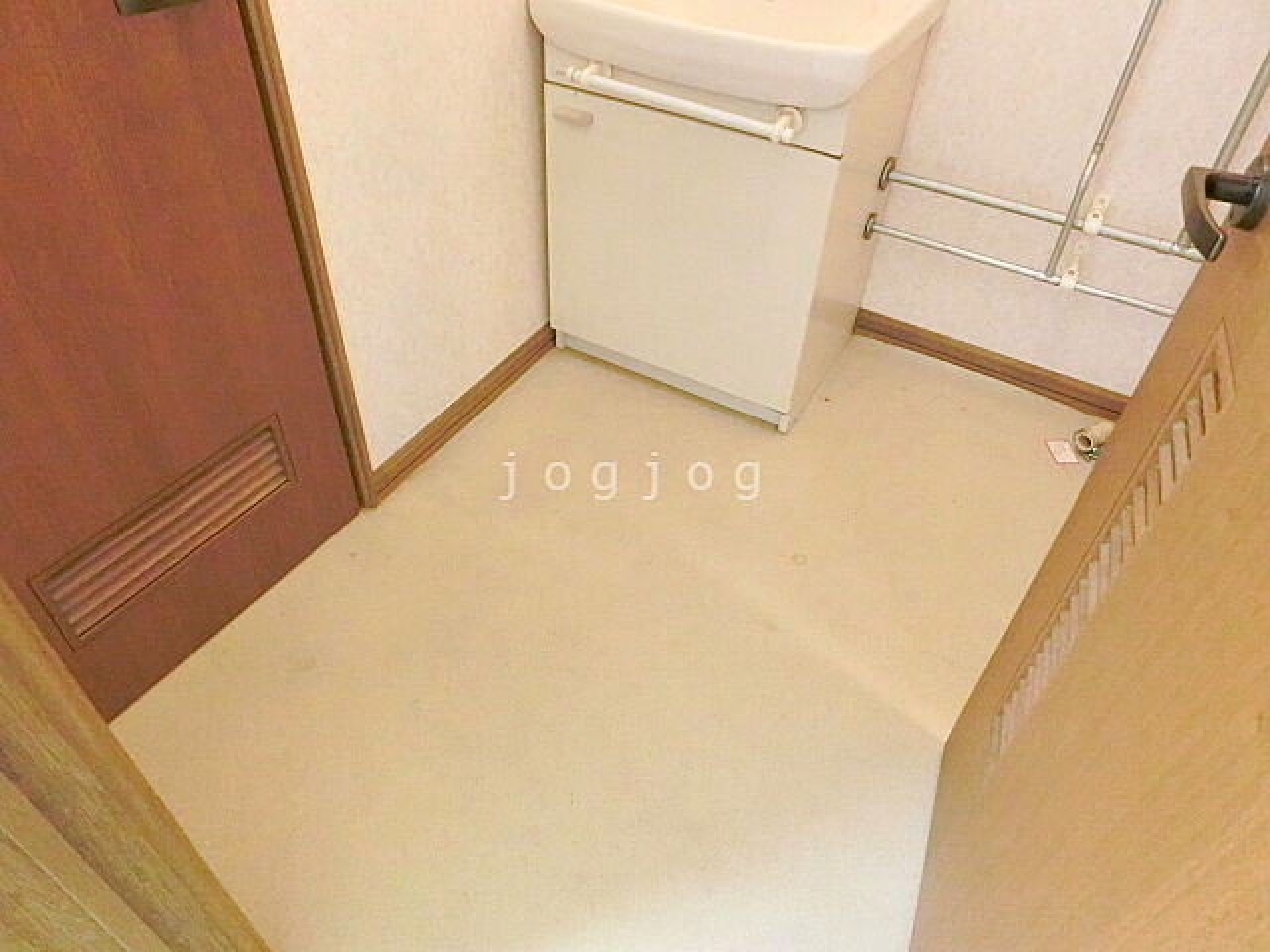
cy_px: 476
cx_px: 635
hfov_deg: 71.6
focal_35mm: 24
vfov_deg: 56.8
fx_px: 881
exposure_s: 1/60
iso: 800
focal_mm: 4.24
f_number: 3
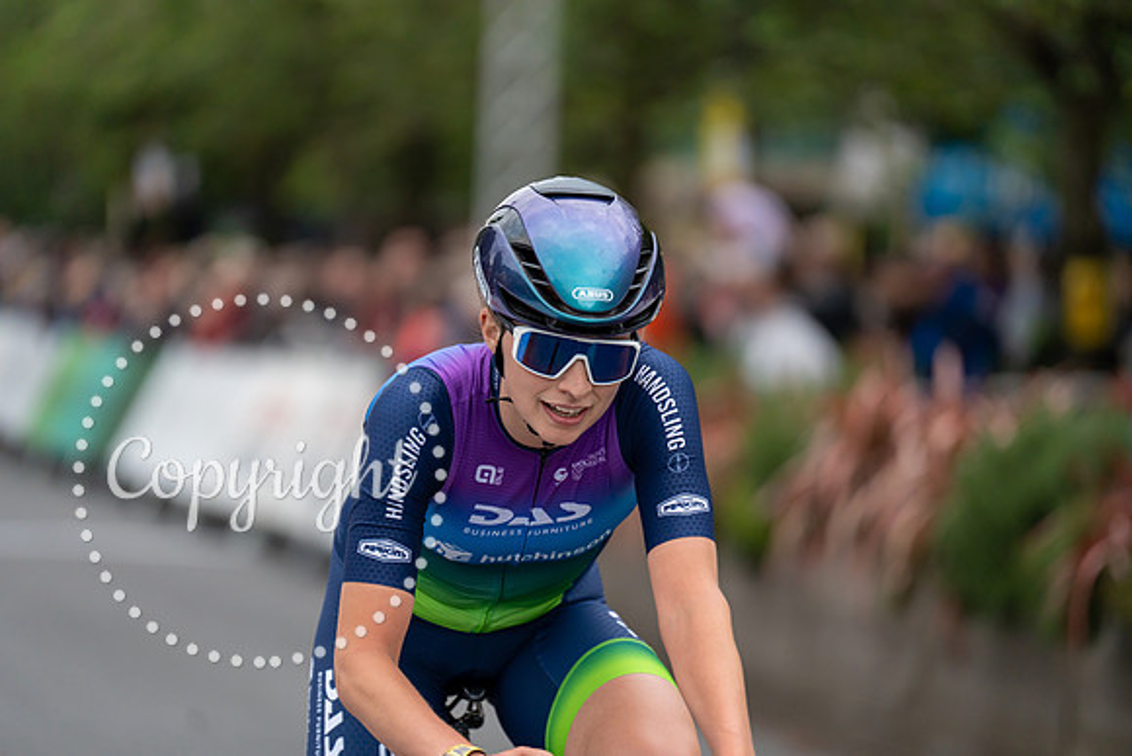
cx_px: 566
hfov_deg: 10.3
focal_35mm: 200
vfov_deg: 6.9
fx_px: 6290
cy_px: 378
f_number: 2.8
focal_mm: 200
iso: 1000
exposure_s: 1/800
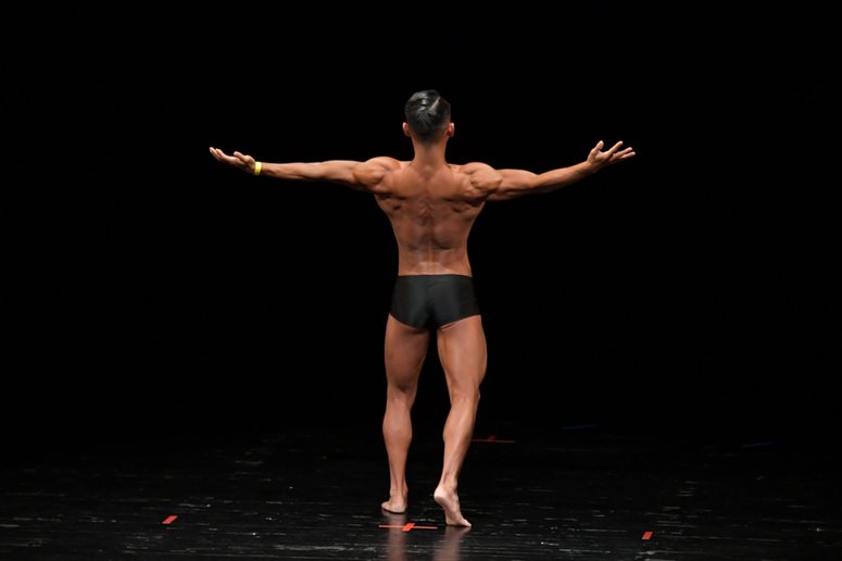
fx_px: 6312
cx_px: 421
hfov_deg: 7.6
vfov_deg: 5.1
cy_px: 280
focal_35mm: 270
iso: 3200
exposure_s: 1/400
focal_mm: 180
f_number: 5.6
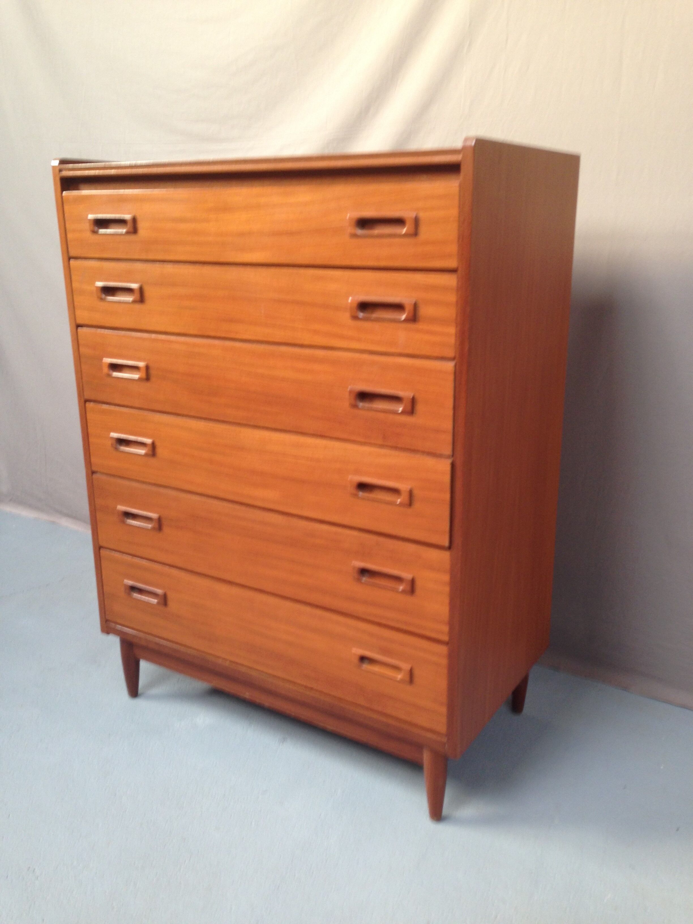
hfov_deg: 42.9
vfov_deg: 55.4
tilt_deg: -13.9
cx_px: 346
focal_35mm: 33
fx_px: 881
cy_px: 462
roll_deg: +0.3
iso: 64
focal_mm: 4.12
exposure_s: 1/20
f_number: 2.4
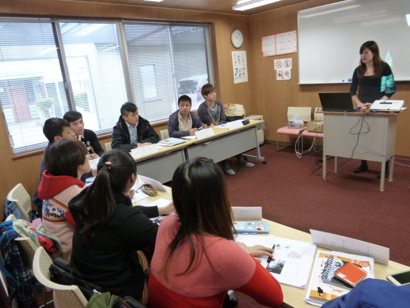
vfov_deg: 56.8
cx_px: 205
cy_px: 154
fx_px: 284
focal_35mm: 24
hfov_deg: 71.6
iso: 400
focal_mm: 4.3
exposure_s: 1/50
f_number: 2.5
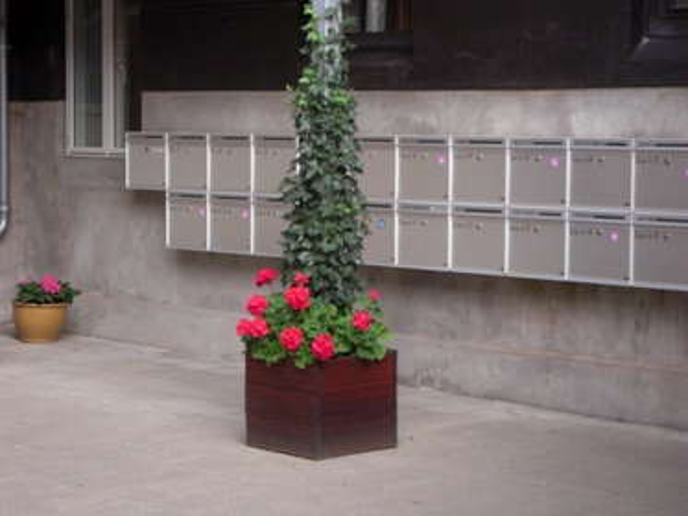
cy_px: 258
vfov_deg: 14.1
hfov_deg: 18.7
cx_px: 344
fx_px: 2088
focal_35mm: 105
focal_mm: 18.8
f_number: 5.6
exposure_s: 1/160
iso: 400
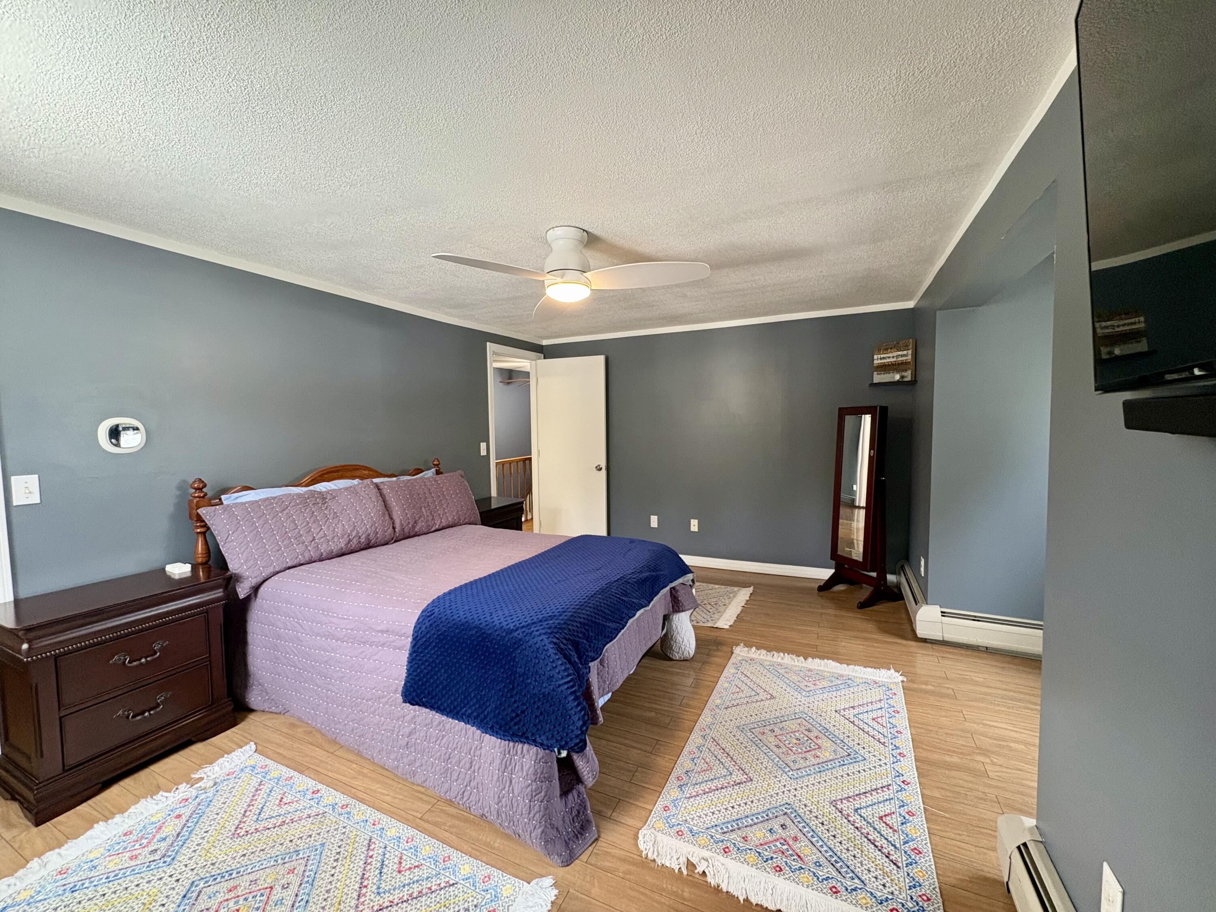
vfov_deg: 85.7
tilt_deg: -3.9
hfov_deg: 102.1
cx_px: 608
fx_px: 492
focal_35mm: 14
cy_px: 456
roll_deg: +1.5
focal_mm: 2.22
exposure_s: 1/60
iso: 320
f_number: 2.2
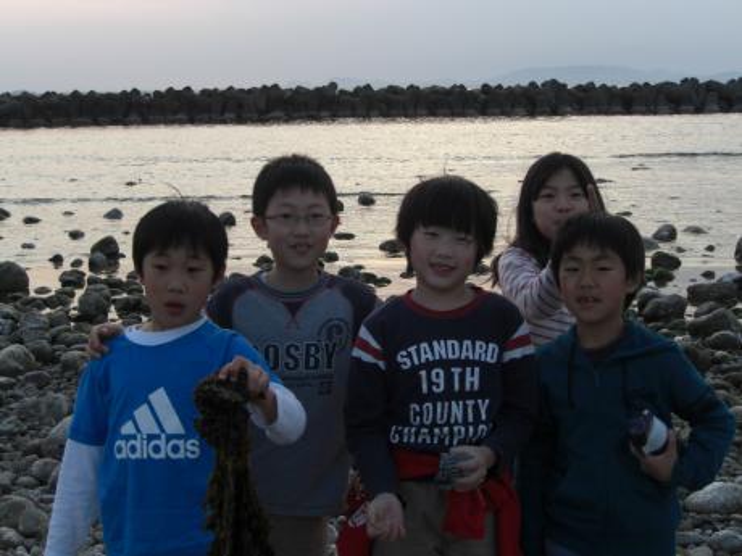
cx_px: 371
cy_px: 278
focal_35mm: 57
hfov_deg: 33.8
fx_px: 1222
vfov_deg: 25.7
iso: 80
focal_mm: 11.8
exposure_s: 1/125
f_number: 3.6
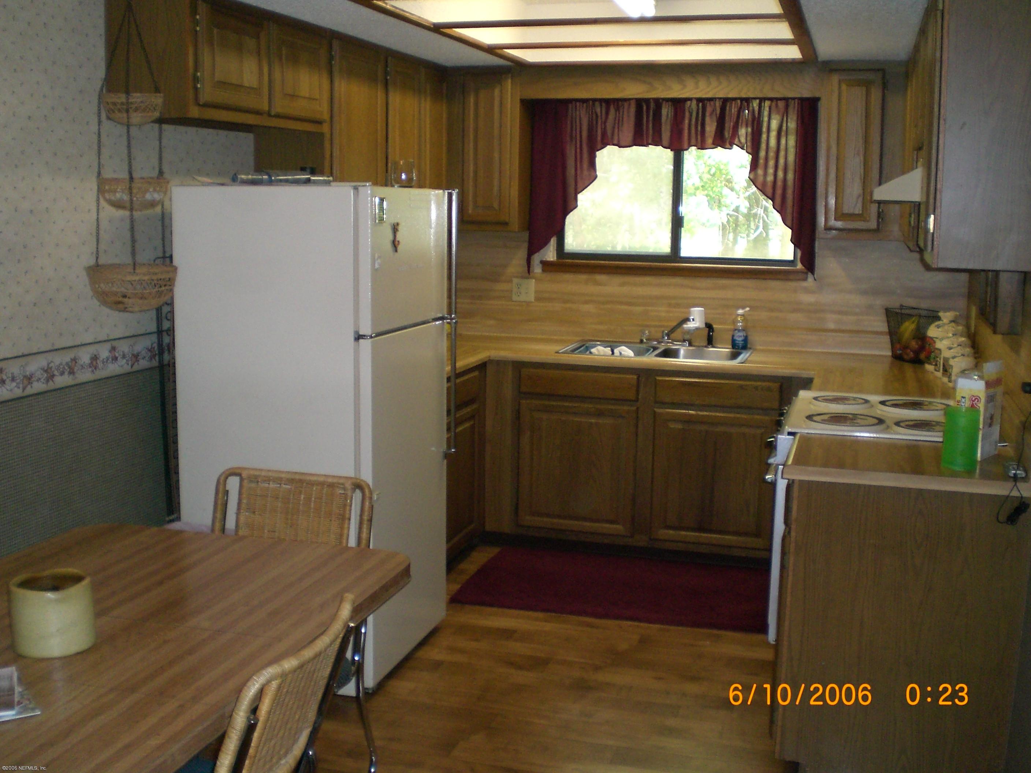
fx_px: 1132
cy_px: 386
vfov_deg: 37.7
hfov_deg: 49.0
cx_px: 516
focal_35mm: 38
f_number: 3.1
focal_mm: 6.3
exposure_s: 1/60
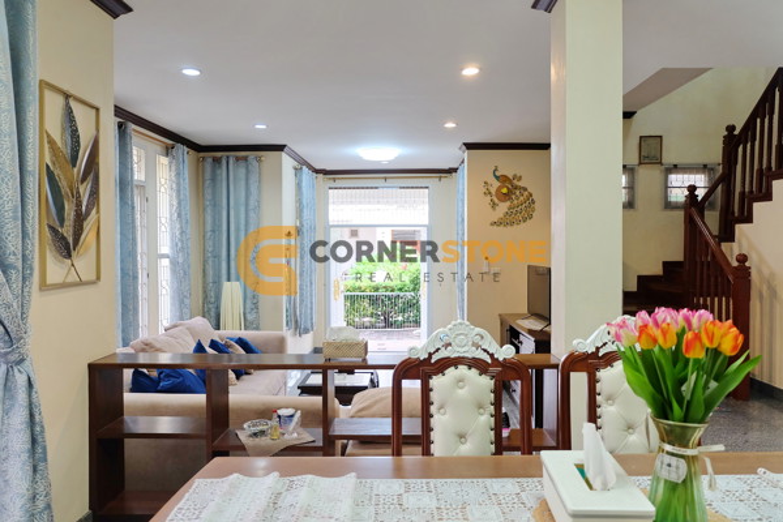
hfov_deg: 73.7
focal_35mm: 24
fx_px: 522
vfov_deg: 53.1
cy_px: 261
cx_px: 392
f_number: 3.5
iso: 400
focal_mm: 16
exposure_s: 1/42
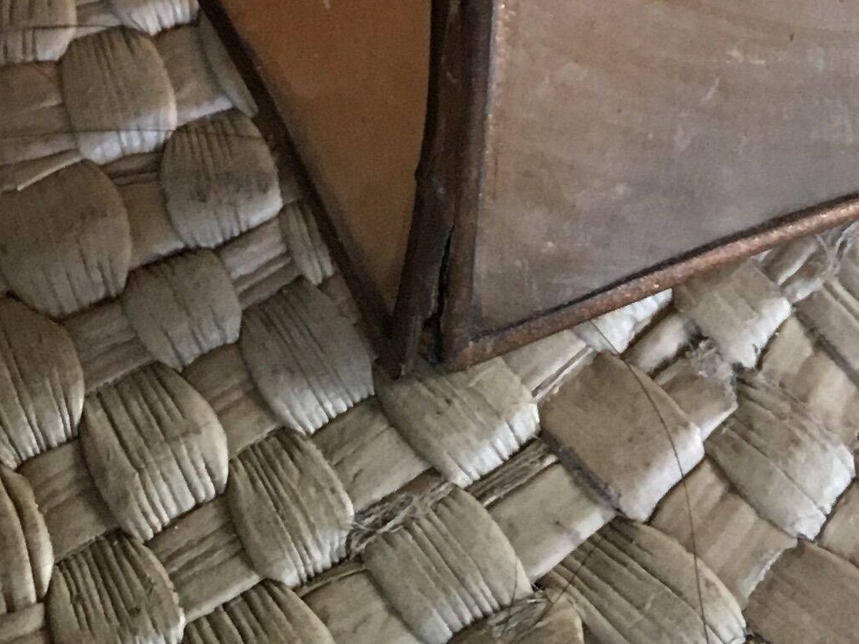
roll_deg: +0.1
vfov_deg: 11.5
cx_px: 746
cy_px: -667
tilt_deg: -42.9
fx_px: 2854
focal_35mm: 115
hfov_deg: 16.9
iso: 160
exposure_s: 1/33
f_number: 2.2
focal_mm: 4.15
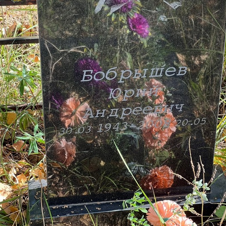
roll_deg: +0.8
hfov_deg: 17.0
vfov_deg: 17.1
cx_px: 138
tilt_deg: -34.4
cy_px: 104
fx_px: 753
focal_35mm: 102
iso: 50
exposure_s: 1/121
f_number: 2.8
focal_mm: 9
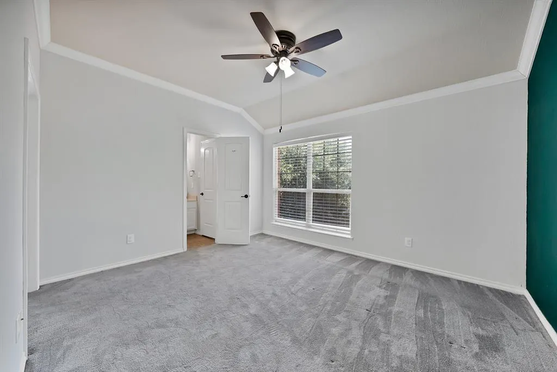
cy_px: 186
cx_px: 278
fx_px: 186
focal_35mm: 12
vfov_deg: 90.1
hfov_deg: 112.6
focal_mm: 12
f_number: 8
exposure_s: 1/8
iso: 640
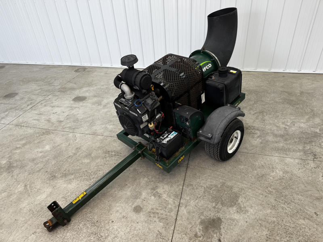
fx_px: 224
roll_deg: +3.4
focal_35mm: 24
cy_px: 121
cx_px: 162
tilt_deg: -34.5
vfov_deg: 56.8
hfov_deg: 71.6
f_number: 1.78
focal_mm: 6.76
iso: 50
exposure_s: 1/127
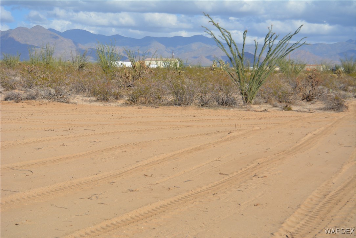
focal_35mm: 82
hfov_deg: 24.6
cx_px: 178
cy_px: 119
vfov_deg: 16.6
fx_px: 816
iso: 400
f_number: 7.1
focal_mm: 55
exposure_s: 1/1600
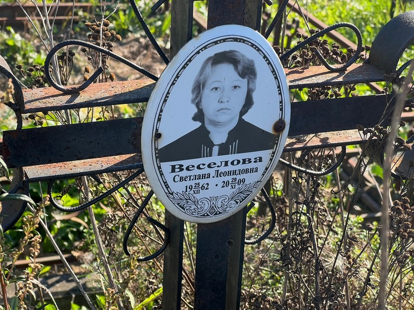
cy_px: 155
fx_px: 921
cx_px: 207
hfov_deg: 25.3
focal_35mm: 77
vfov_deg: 19.1
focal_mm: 9
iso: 32
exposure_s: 1/198
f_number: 2.8
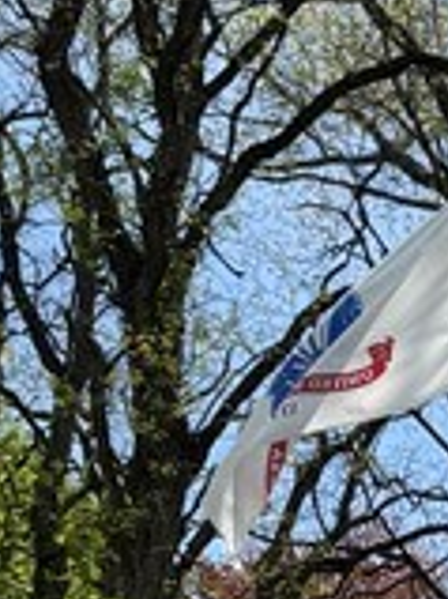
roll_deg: -2.9
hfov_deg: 9.5
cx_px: 471
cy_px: 1190
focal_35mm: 155
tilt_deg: +10.6
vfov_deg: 11.5
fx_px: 2678
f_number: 1.78
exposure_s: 1/3597
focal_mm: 6.76
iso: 80
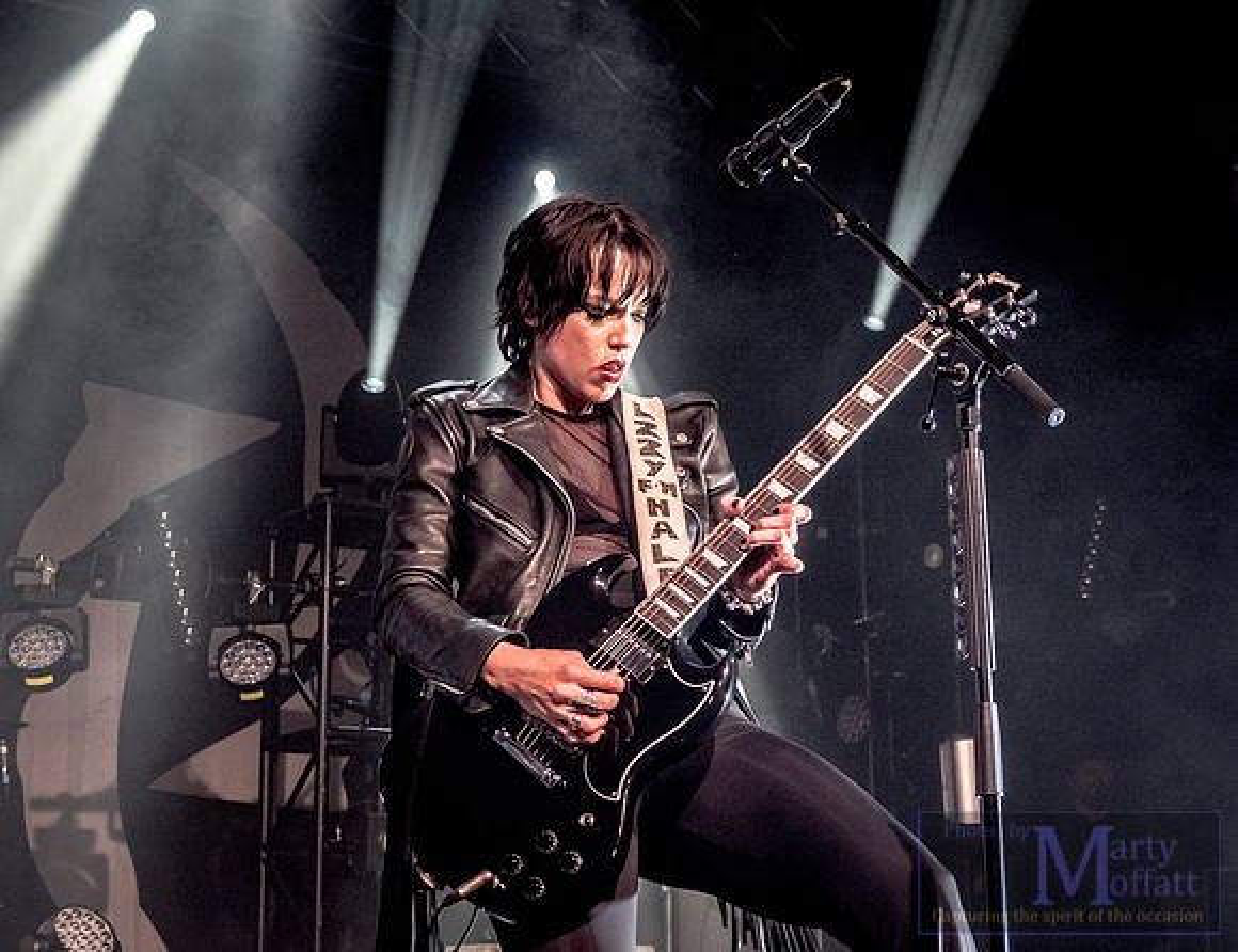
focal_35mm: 69
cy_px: 377
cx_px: 630
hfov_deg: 28.0
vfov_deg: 21.7
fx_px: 2483
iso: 1250
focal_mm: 28
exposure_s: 1/125
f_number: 4
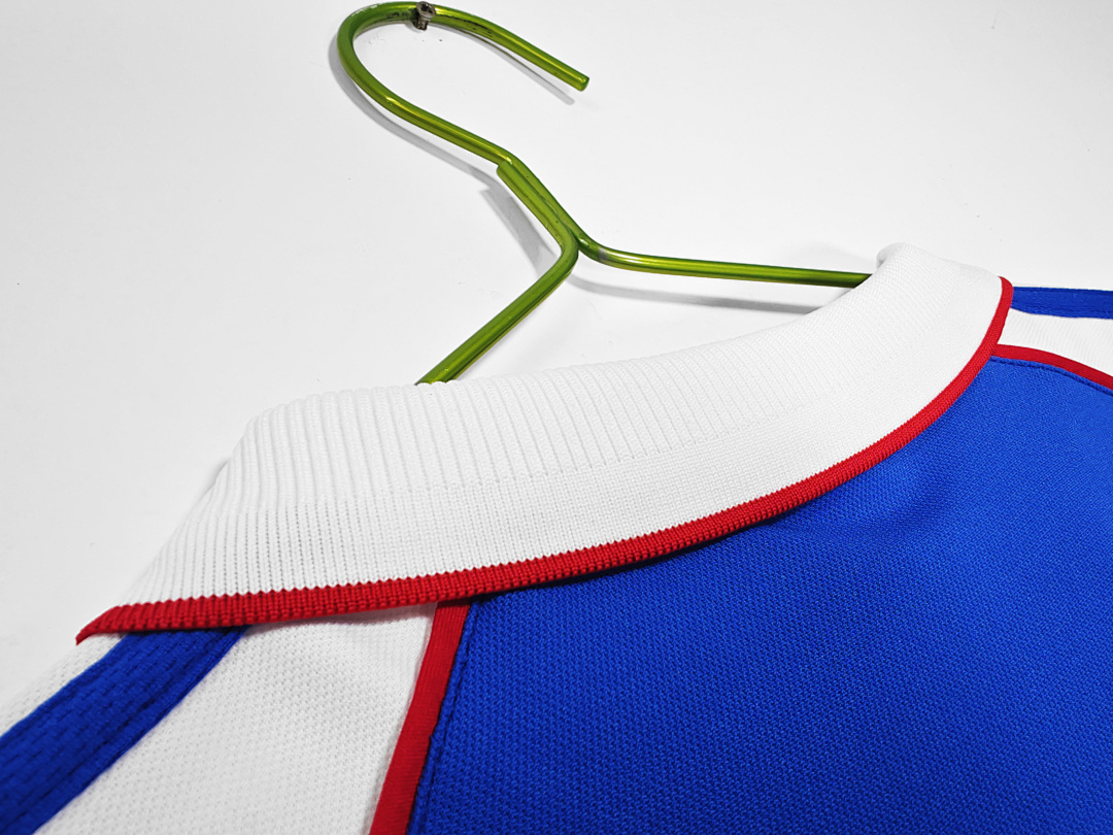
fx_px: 740
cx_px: 556
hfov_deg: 73.9
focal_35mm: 23
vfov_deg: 58.9
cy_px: 418
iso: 134
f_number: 2.2
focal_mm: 2.59
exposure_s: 1/60
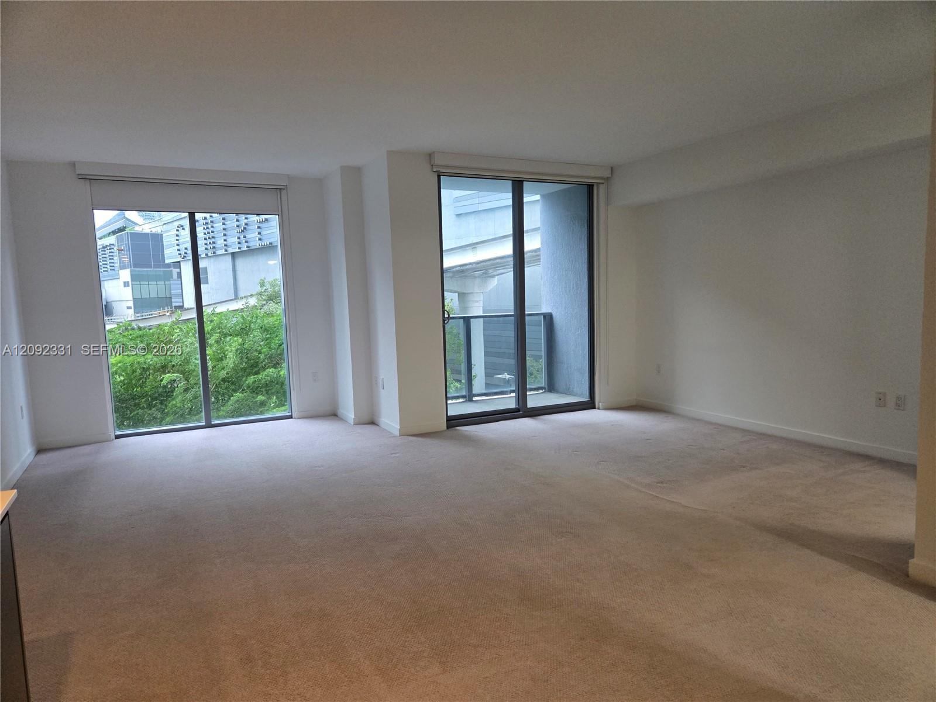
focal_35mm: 23
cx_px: 468
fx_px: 622
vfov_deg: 58.9
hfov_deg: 73.9
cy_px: 351
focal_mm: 5.4
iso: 400
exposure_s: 1/120
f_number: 1.8
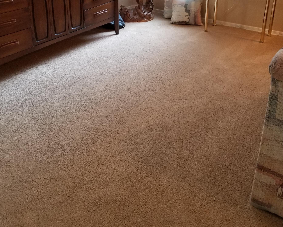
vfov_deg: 35.7
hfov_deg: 44.8
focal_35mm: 41
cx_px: 150
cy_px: 59
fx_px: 343
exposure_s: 1/60
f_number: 1.7
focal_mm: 4.25
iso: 200
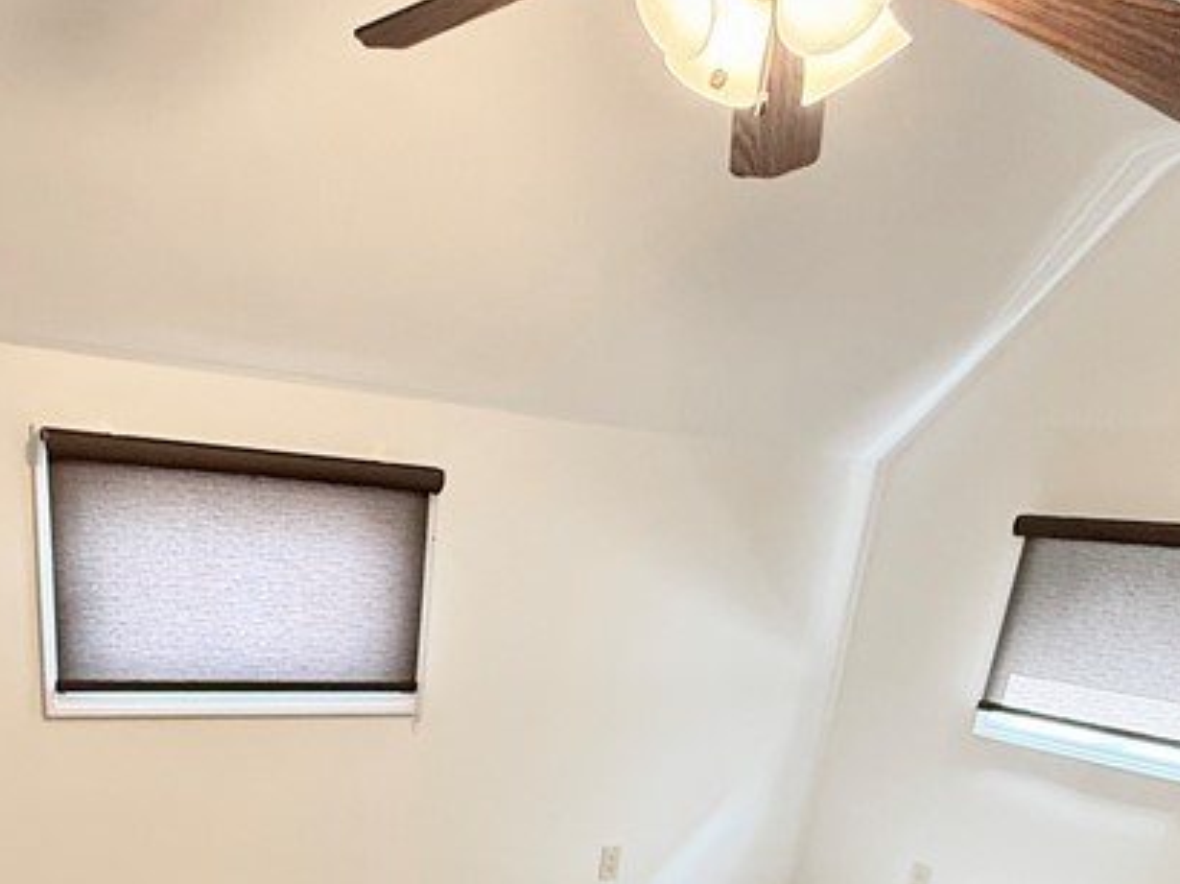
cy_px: 1031
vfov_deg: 33.8
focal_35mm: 35
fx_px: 1192
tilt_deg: -23.4
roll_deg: -5.2
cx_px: 432
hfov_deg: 52.0
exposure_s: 1/60
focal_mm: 2.22
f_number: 2.2
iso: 400
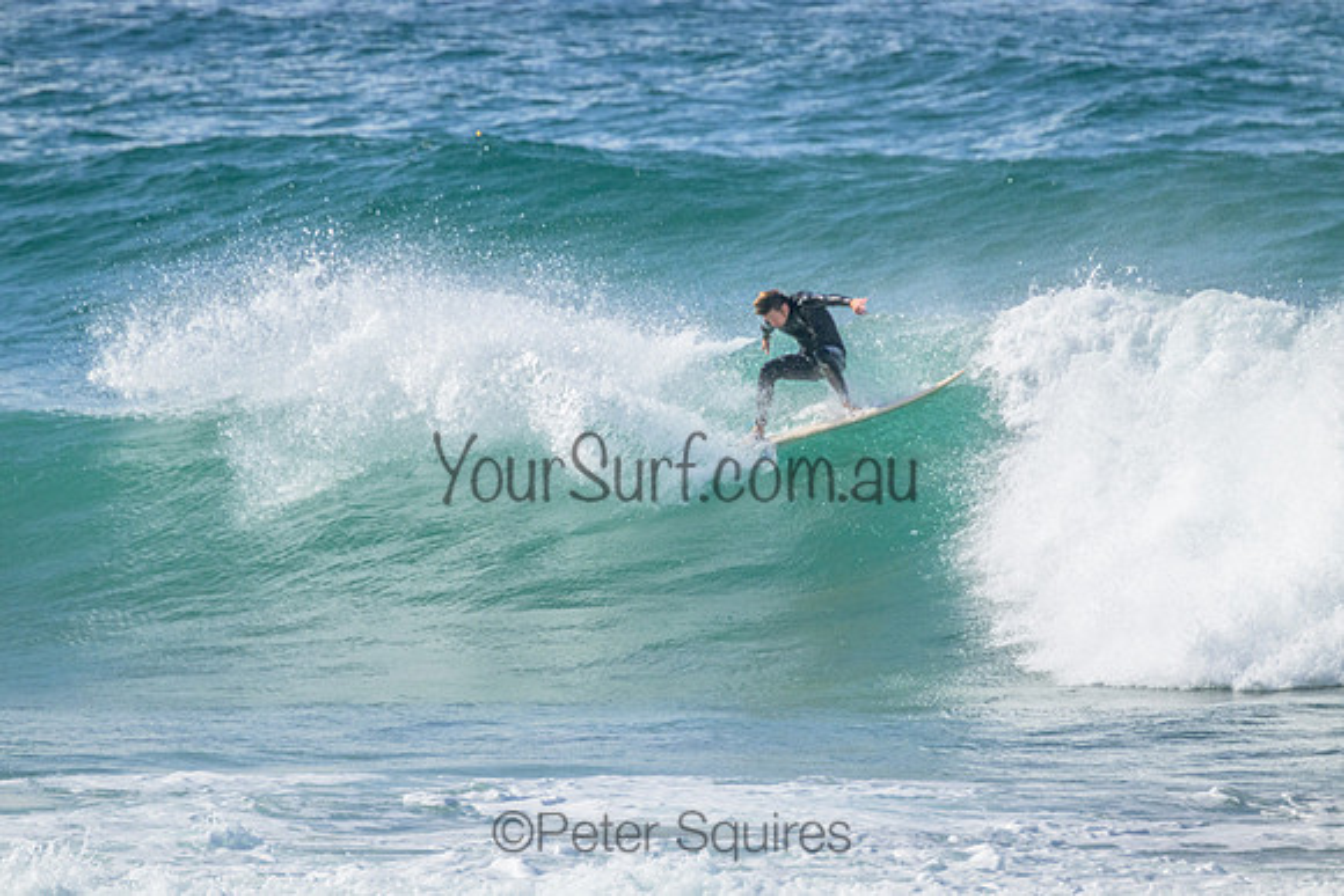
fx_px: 29872
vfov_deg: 1.7
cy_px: 448
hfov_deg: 2.6
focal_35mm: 800
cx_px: 672
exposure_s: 1/1600
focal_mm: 800
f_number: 11
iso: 2200
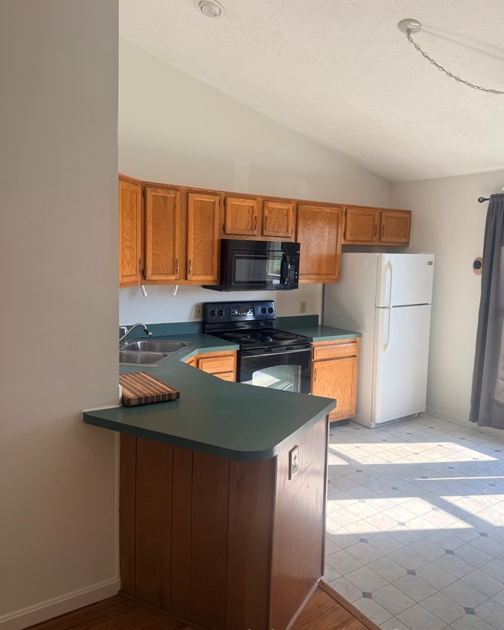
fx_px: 485
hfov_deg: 54.9
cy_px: 304
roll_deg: -2.3
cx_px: 258
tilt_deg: -6.2
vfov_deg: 66.0
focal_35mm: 26
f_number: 1.78
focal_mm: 6.76
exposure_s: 1/156
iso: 64
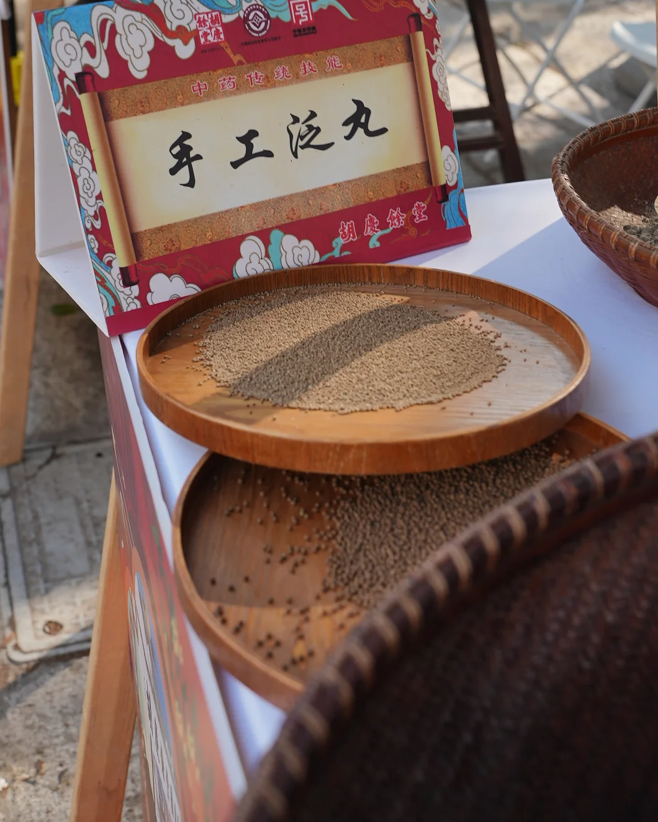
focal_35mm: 47
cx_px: 333
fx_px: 1144
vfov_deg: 39.5
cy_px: 361
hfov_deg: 32.1
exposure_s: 1/250
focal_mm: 41
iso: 320
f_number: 6.3
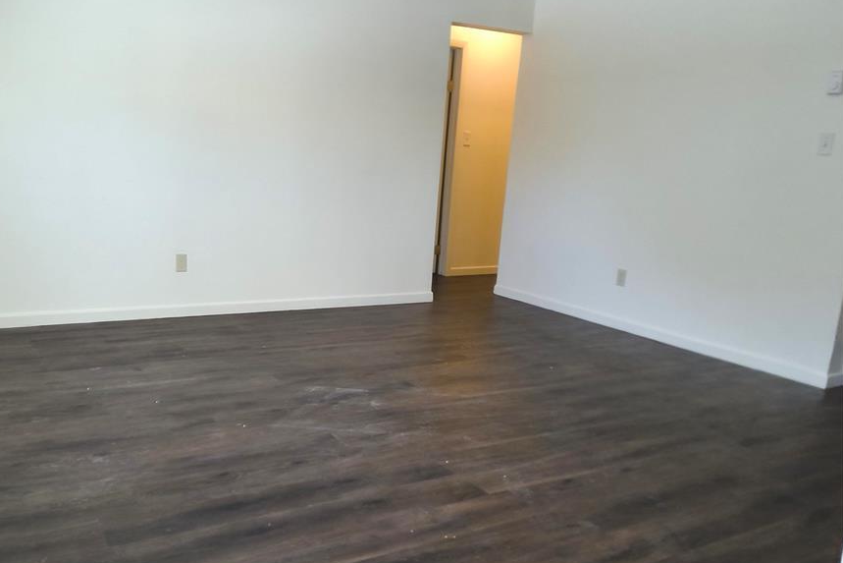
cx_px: 345
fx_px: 726
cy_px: 341
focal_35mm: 31
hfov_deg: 59.9
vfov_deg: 42.1
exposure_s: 1/120
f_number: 2
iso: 500
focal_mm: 3.08
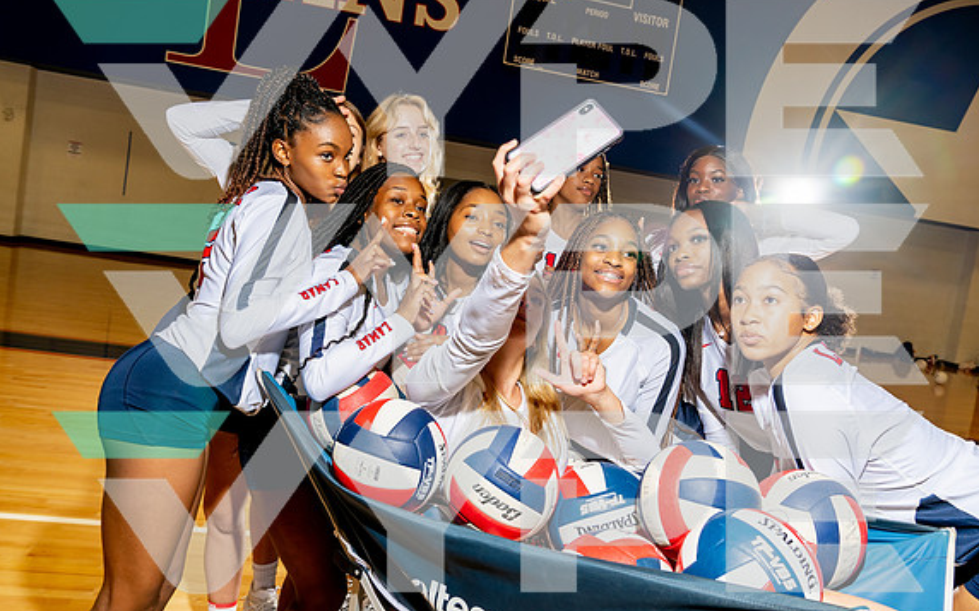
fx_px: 800
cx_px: 493
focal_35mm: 30
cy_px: 295
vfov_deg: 41.8
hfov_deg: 62.9
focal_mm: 29
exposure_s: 1/250
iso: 250
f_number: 5.6
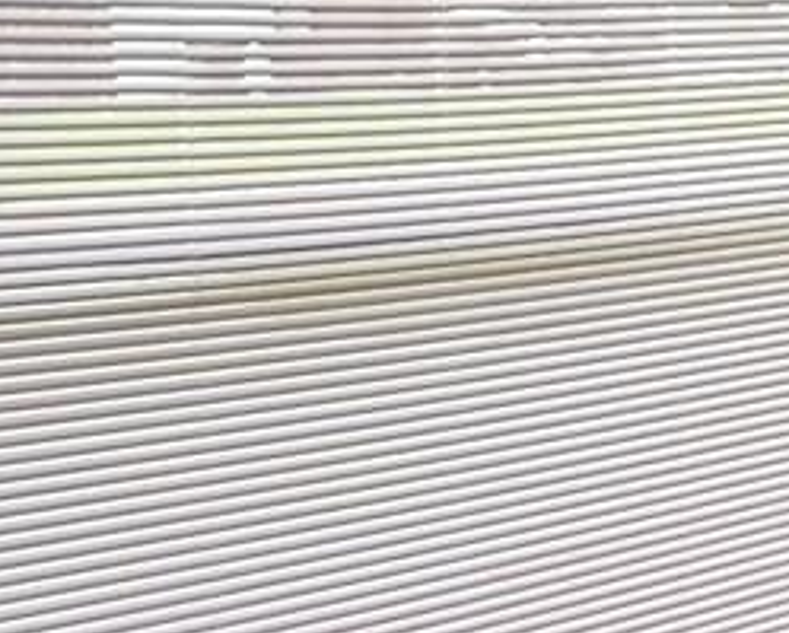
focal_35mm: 88
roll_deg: +0.9
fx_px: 2057
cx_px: 1798
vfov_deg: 17.4
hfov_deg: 15.0
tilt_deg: -3.3
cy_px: 169
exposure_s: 1/99
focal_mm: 2.22
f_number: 2.2
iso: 80
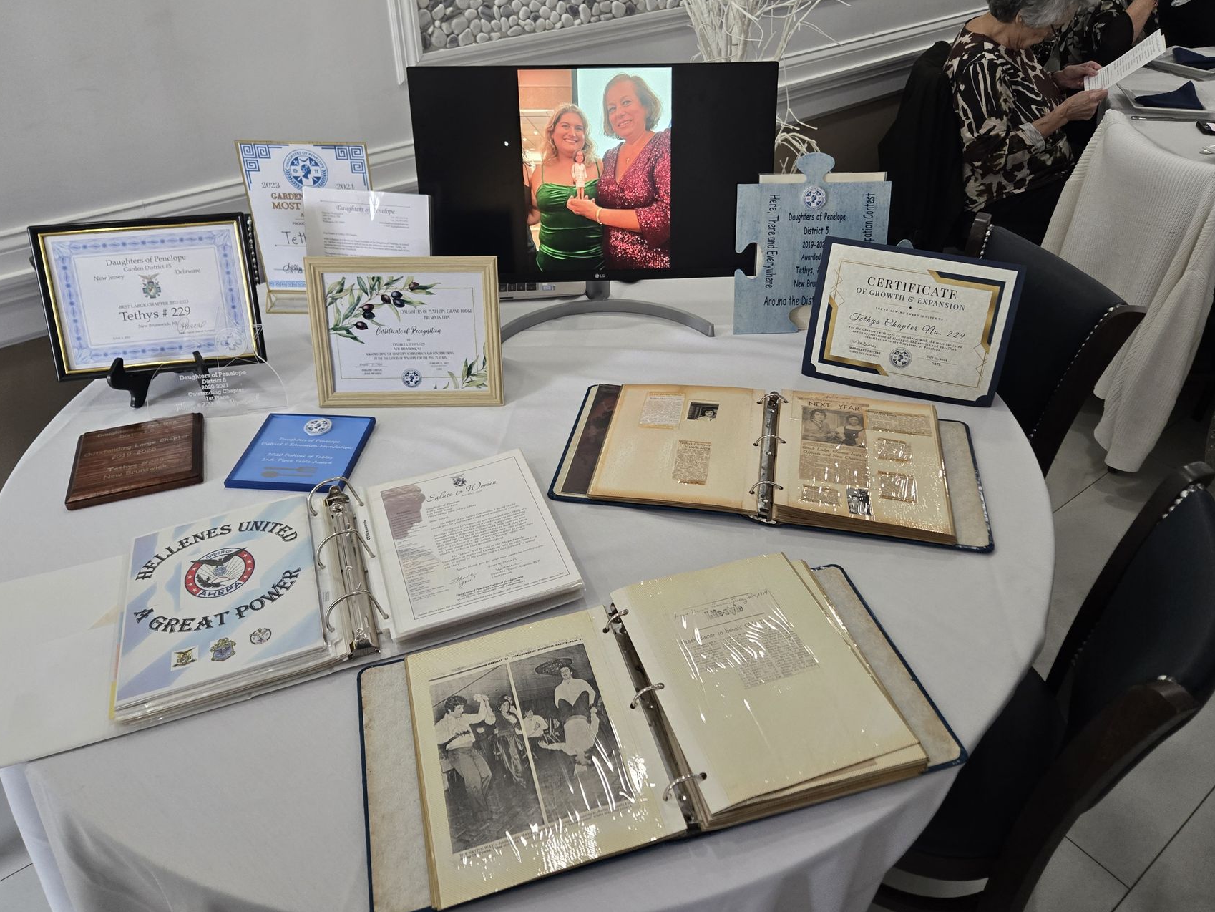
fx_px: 913
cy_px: 399
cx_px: 620
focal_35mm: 26
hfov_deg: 67.3
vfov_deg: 52.9
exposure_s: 1/120
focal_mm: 5.4
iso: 400
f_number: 1.8
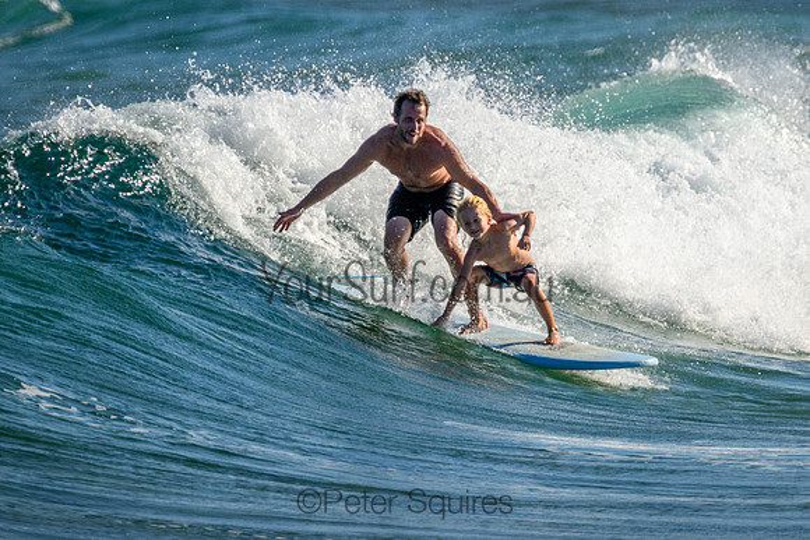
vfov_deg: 1.3
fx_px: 24762
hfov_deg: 1.9
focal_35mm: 1100
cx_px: 557
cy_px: 244
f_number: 11
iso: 720
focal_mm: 800
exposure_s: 1/2000
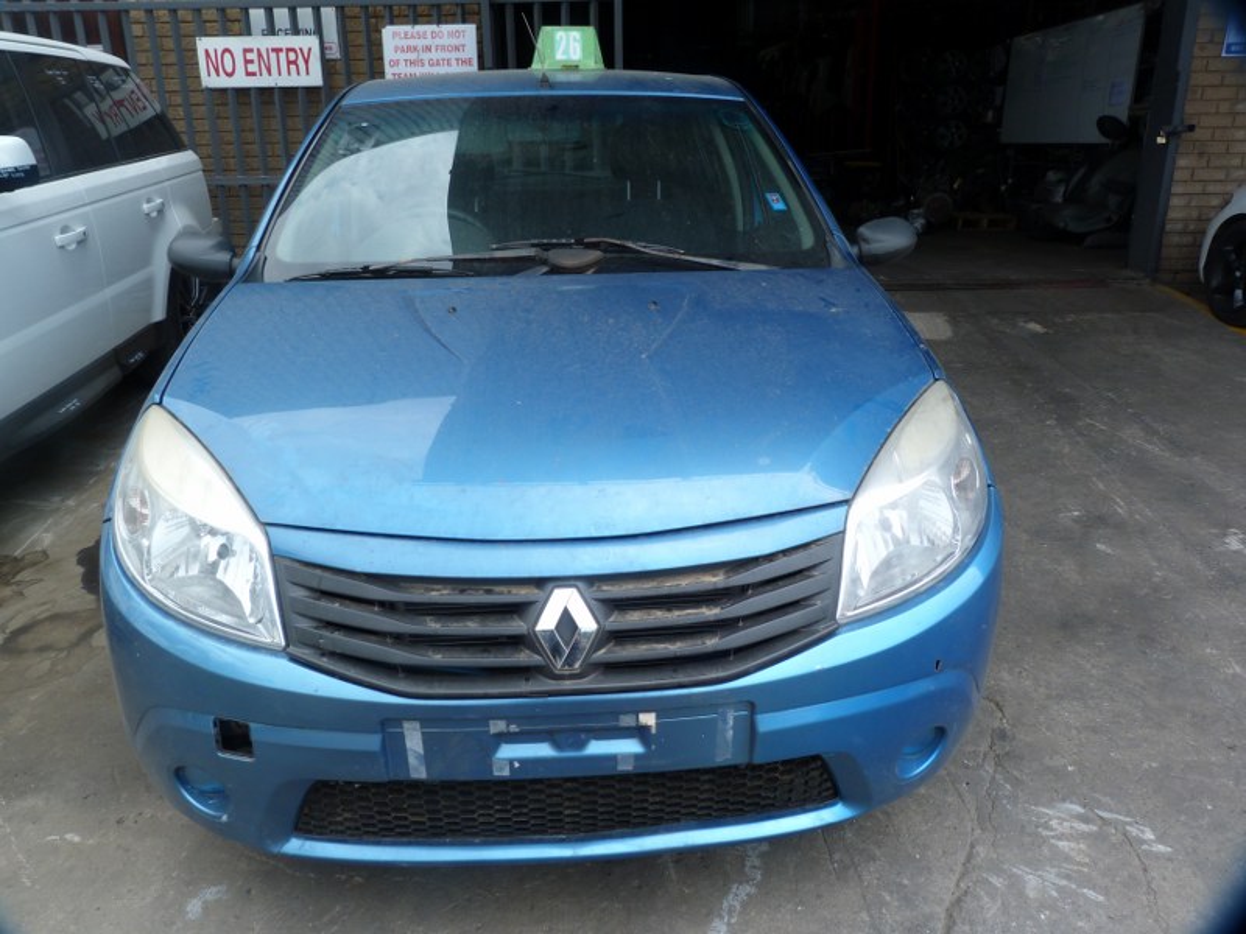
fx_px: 900
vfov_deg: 54.9
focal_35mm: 25
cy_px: 467
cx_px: 623
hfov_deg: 69.4
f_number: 4
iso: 80
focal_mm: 4.5
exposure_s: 1/200
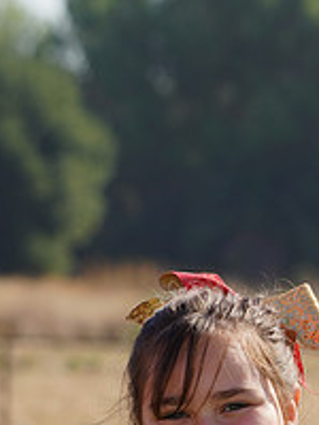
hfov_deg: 2.6
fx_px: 7053
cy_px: 591
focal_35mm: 574
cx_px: 310
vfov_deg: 3.4
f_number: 10
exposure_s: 1/160
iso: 100
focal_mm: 206
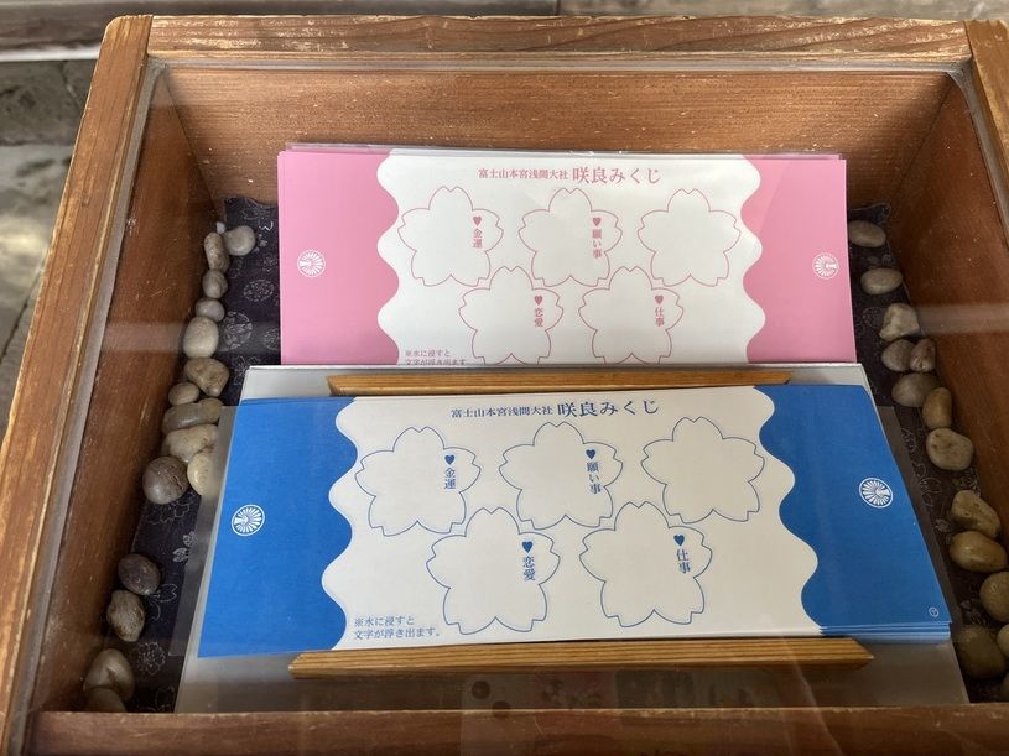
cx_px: 504
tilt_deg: -54.7
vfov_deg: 53.1
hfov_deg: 67.3
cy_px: 378
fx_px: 758
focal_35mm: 26
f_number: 1.6
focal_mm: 5.1
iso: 125
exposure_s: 1/119
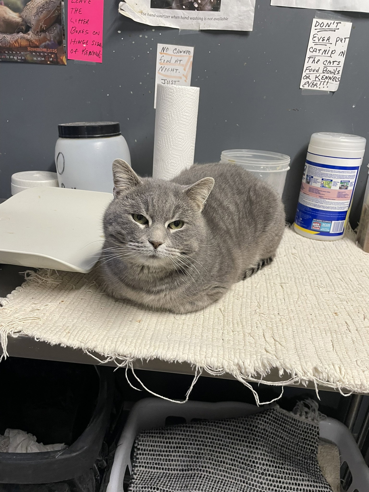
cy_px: 246
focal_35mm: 26
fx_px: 370
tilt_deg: -22.5
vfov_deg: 67.3
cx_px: 184
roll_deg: -5.8
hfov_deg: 53.1
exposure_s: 1/60
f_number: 1.6
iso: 125
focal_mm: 4.2
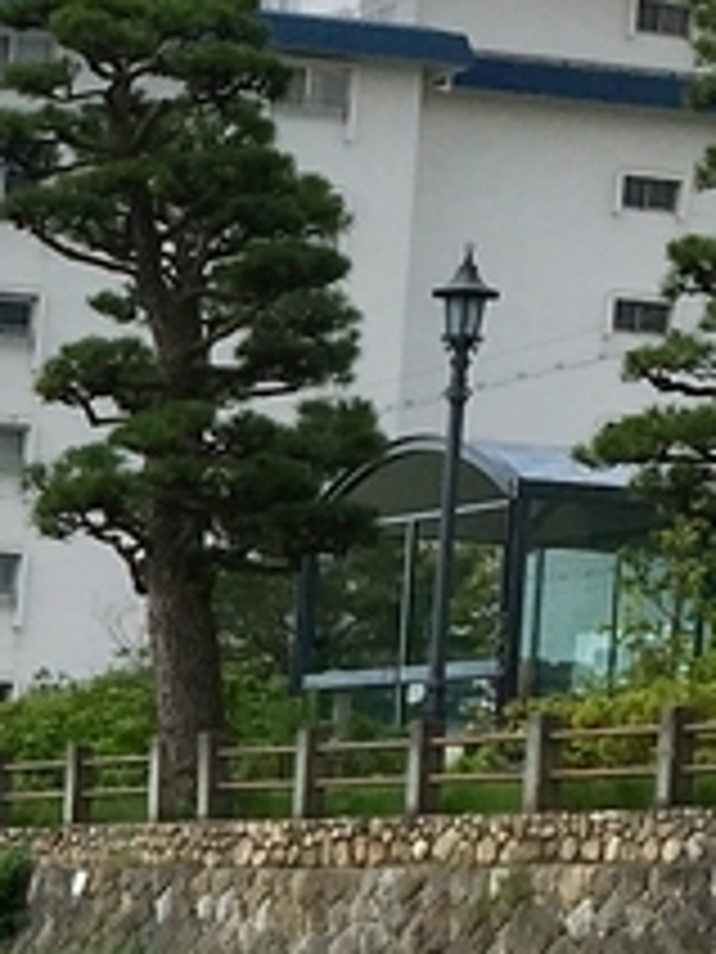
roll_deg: -3.7
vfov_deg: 11.9
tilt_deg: -2.4
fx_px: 4523
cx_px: -698
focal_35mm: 164
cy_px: 945
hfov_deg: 8.6
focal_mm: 4.15
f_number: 2.2
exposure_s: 1/1876
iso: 25
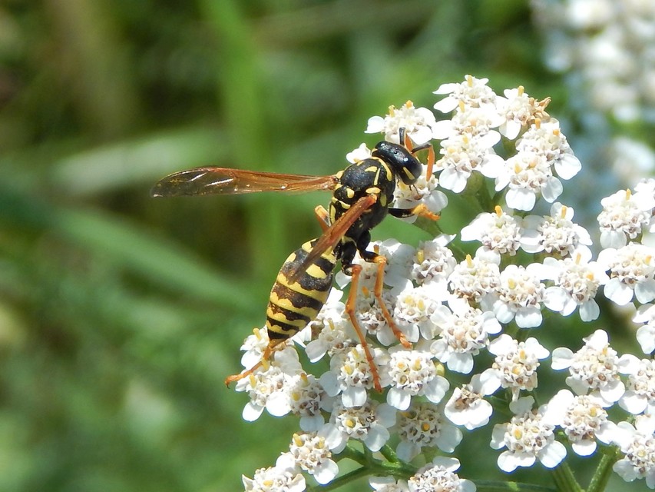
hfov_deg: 15.1
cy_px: 246
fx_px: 2479
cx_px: 328
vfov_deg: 11.3
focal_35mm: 131
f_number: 4.8
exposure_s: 1/640
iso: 125
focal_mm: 23.4
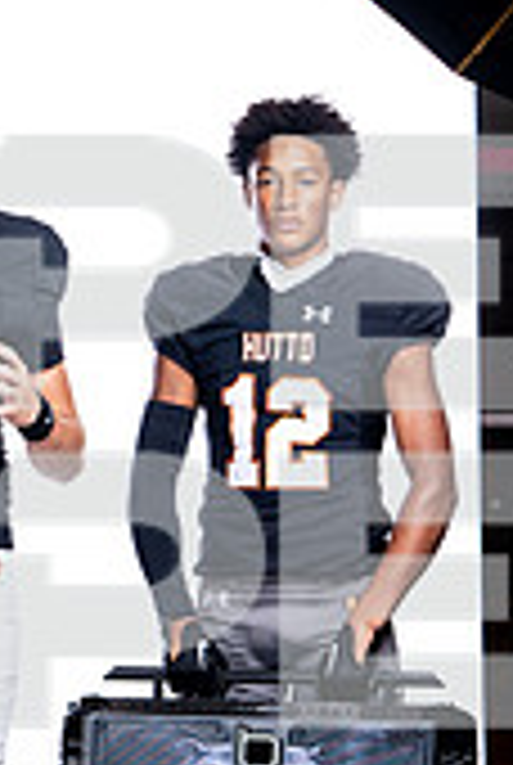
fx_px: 3938
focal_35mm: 185
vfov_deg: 11.1
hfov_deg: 7.4
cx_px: -86
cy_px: 594
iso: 400
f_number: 5.6
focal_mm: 70
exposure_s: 1/250
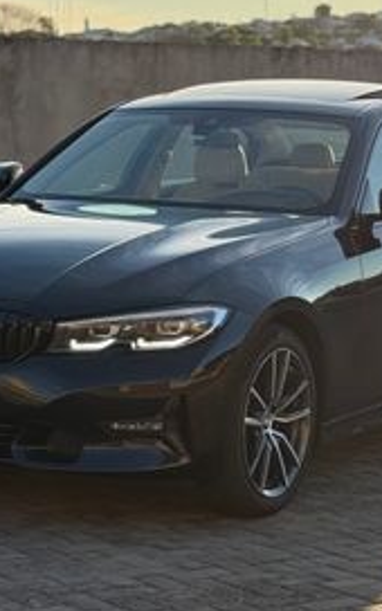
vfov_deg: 23.6
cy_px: 299
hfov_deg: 14.8
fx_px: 1466
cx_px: 180
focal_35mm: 88
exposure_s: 1/1403
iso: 100
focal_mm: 6.76
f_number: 1.78
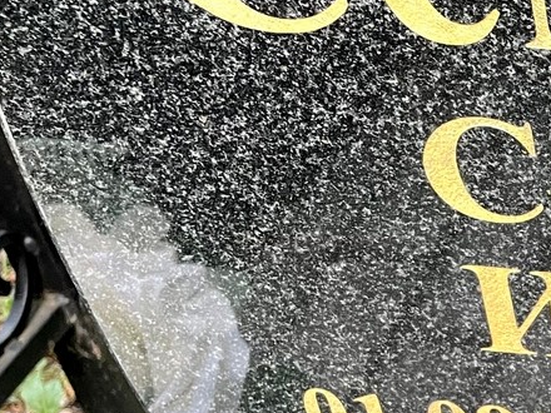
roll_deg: -1.8
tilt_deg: -39.1
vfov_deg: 17.4
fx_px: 1353
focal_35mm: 85
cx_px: 875
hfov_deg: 19.4
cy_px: 225
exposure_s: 1/85
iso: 125
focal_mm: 4.2
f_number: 1.6
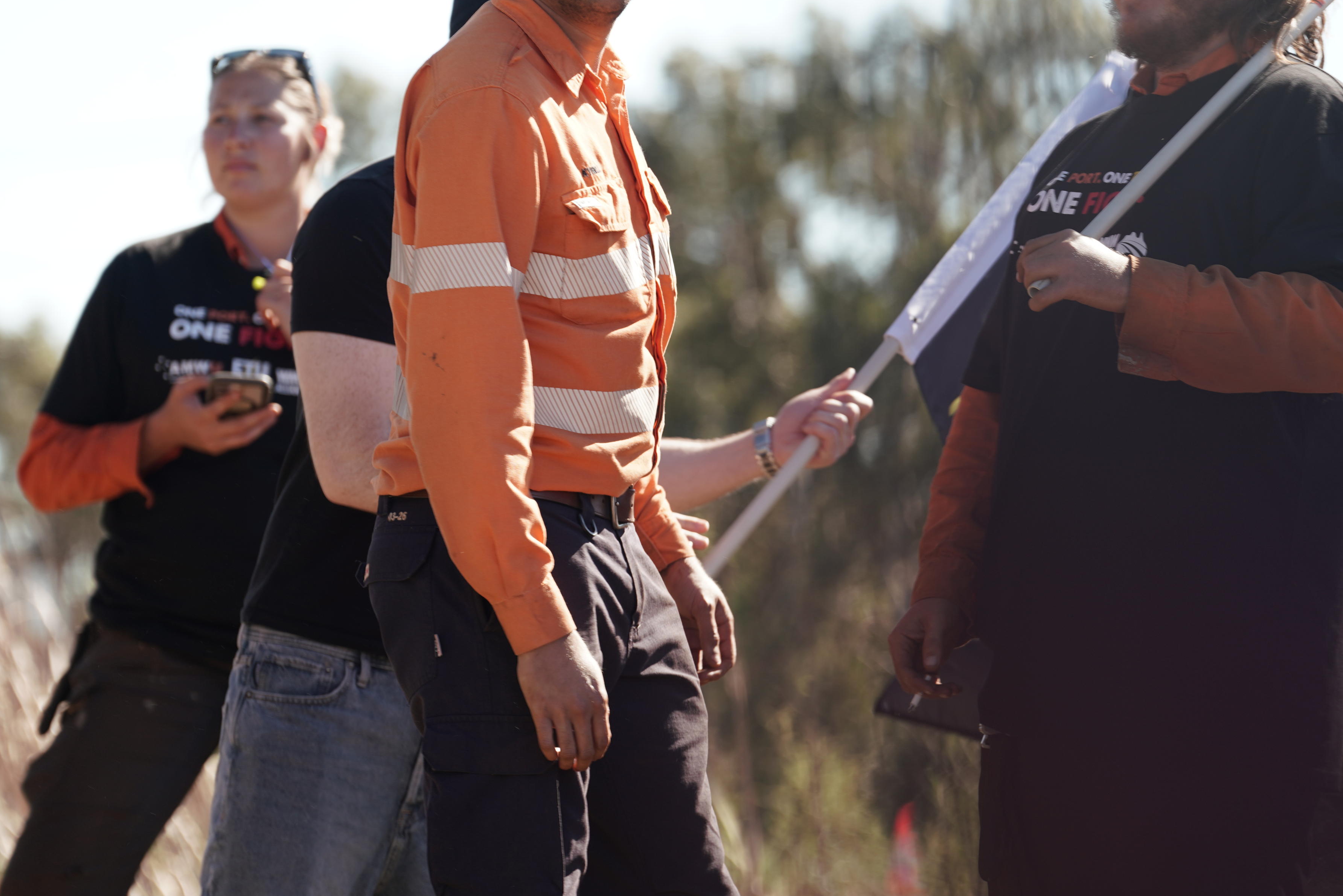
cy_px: 286
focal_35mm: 281
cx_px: 918
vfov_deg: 4.9
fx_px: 10484
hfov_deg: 7.3
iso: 125
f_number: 4.5
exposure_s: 1/160
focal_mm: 200
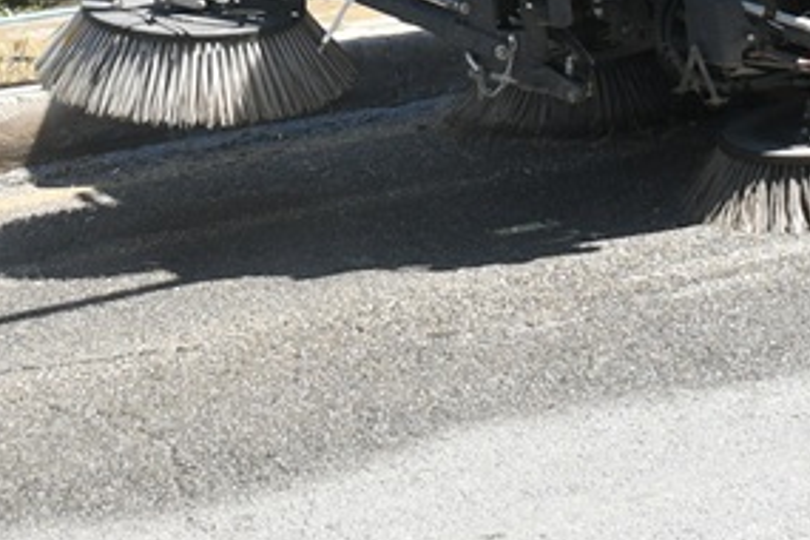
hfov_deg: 15.4
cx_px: 185
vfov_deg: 9.9
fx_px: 2970
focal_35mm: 132
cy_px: -392
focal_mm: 18
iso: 100
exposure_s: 1/640
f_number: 3.5
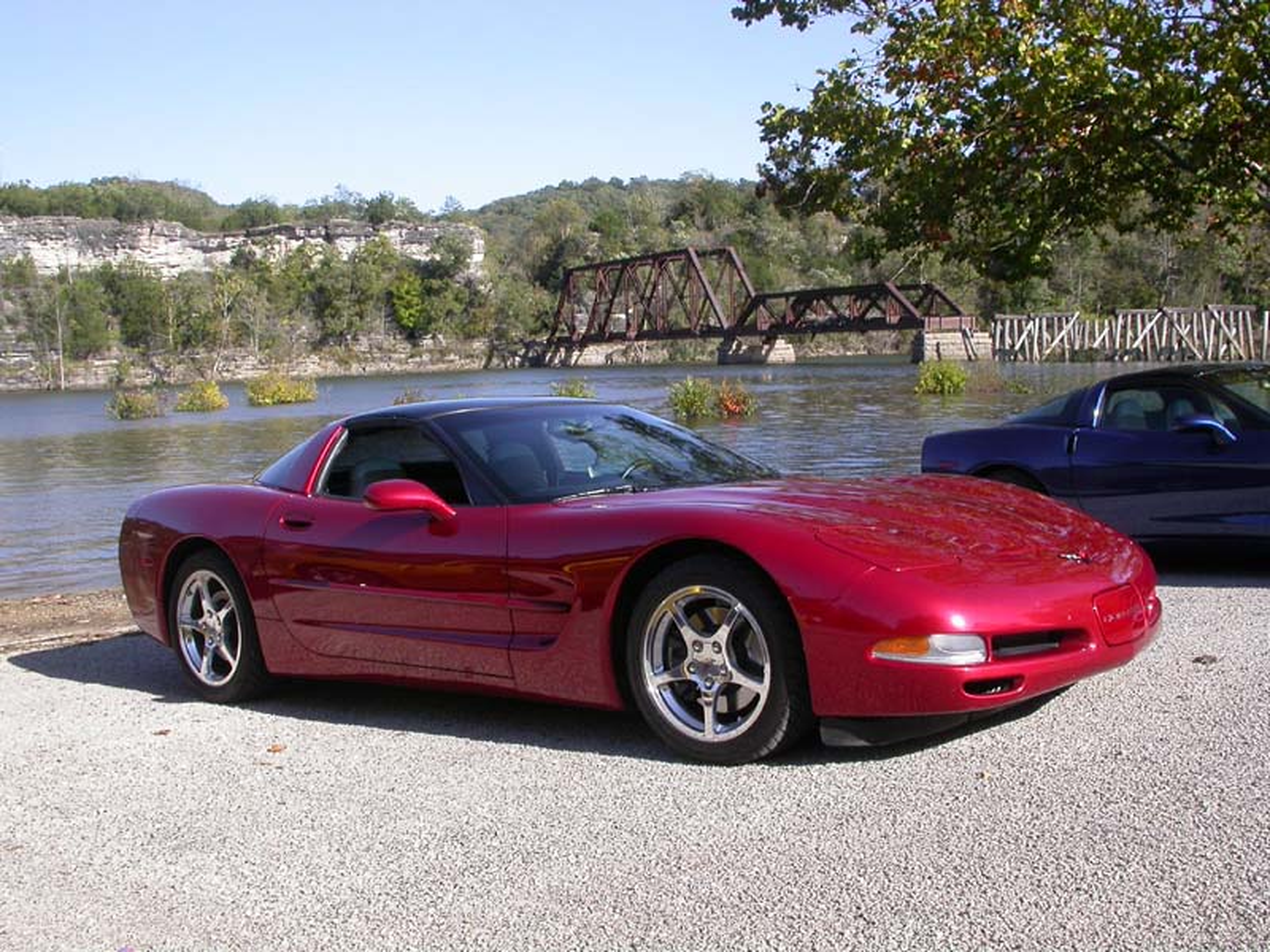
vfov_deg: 37.7
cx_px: 635
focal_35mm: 38
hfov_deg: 49.0
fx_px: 1394
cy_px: 476
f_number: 6
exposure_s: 1/271
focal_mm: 7.85
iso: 100
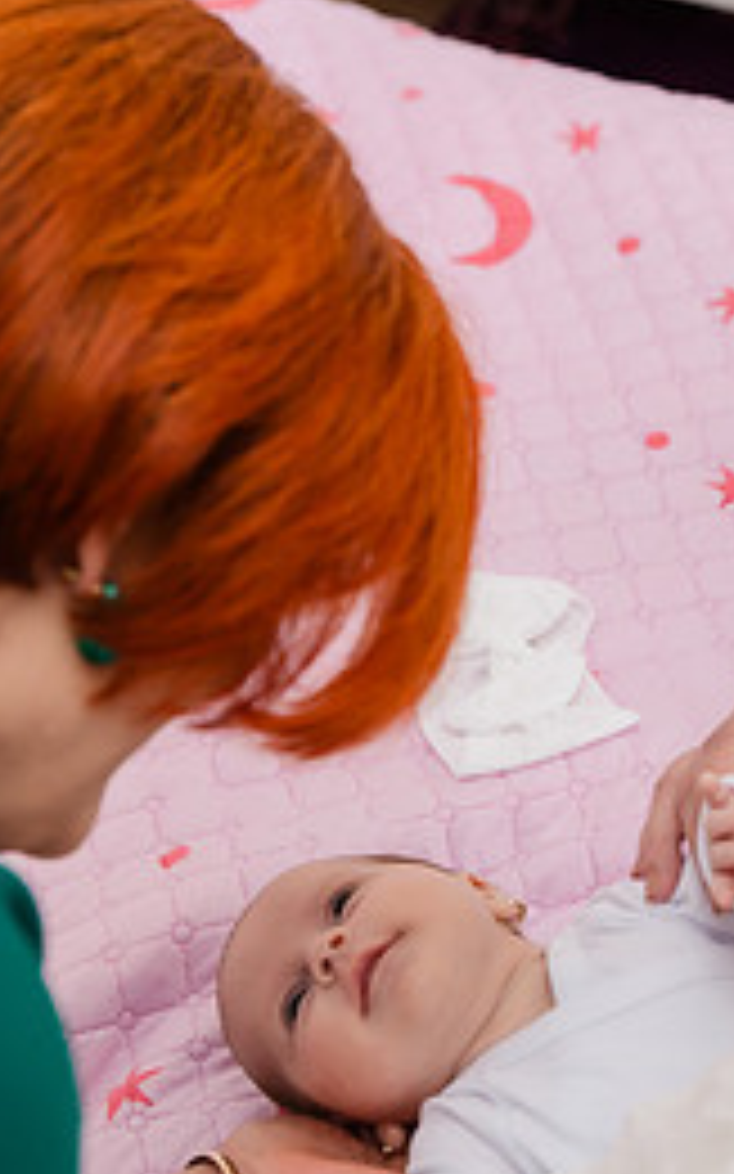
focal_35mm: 102
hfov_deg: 12.8
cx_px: 432
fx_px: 3266
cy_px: 711
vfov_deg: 20.4
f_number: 3.2
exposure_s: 1/250
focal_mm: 45
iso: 250
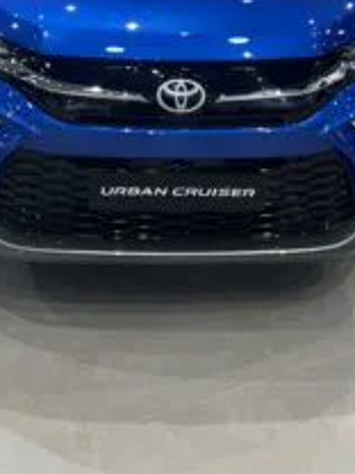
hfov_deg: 29.1
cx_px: 148
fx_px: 684
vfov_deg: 35.9
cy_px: 48
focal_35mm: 50
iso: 125
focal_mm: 5.7
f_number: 1.5
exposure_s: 1/100
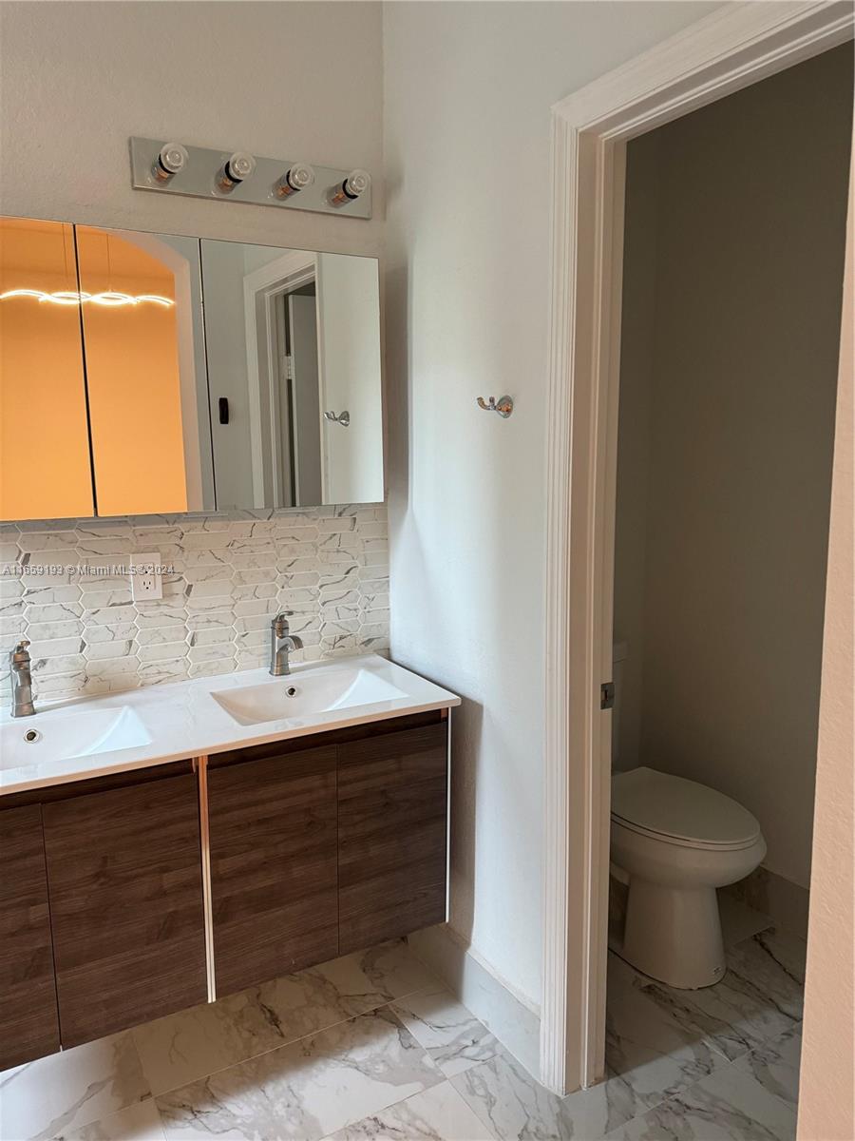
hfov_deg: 56.8
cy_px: 570
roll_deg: +0.5
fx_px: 790
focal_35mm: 24
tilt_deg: -8.2
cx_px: 428
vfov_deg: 71.6
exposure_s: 1/60
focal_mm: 6.76
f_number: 1.78
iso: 320
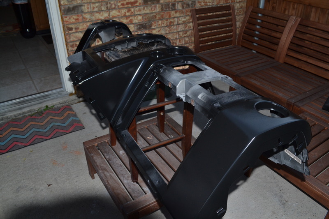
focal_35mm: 30
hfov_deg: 61.9
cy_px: 110
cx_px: 164
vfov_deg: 43.6
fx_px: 274
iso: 250
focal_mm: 20
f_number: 8
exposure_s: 1/60
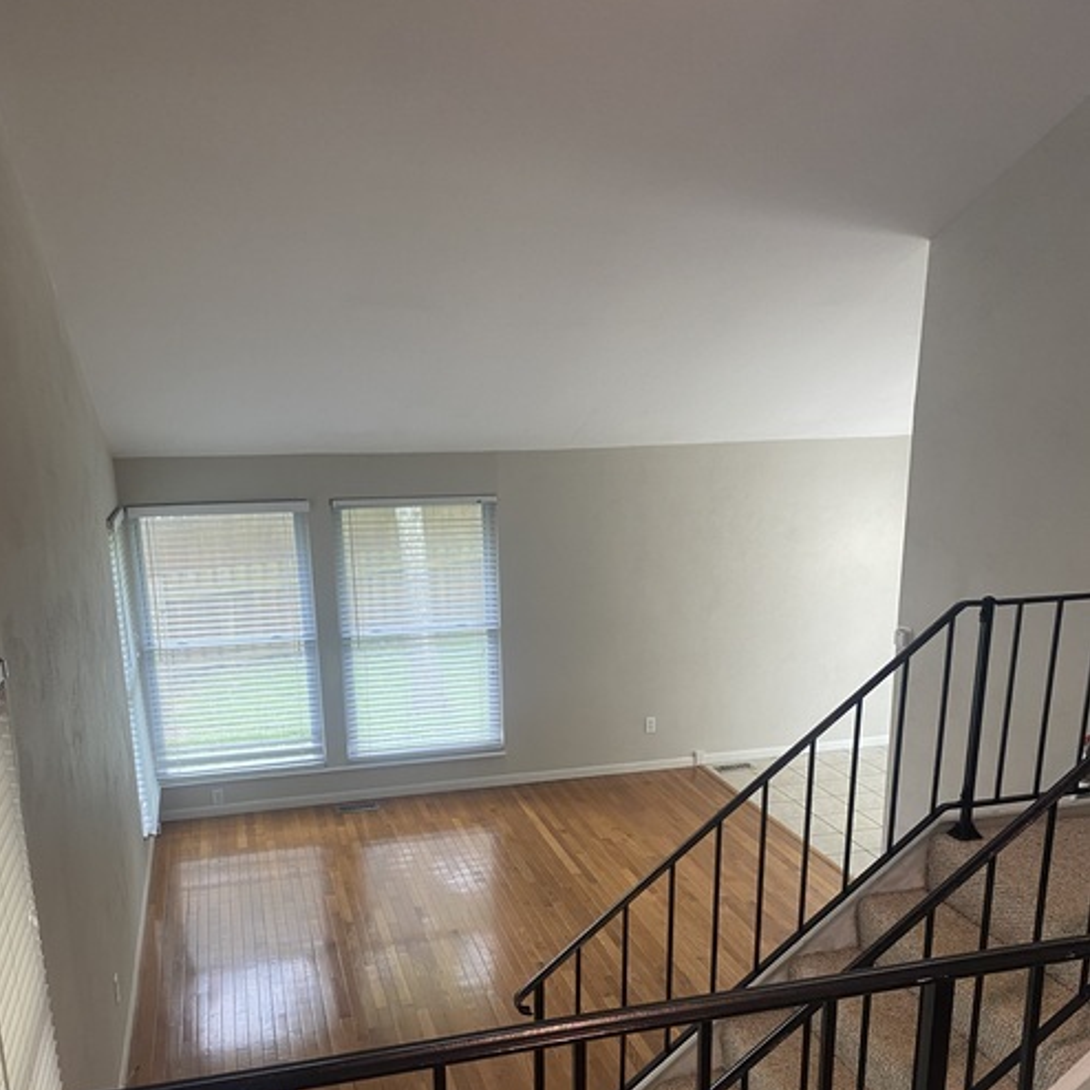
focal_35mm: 31
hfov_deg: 52.5
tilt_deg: -15.1
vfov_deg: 51.6
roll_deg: -0.2
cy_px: 720
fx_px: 1104
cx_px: 541
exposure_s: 1/60
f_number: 1.8
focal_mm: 4.25
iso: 125
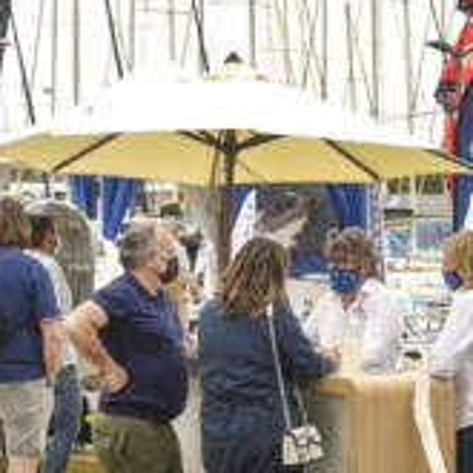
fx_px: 1948
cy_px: 110
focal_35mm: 126
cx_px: 198
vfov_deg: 13.8
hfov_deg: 13.8
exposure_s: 1/200
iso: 200
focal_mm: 35
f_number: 5.6
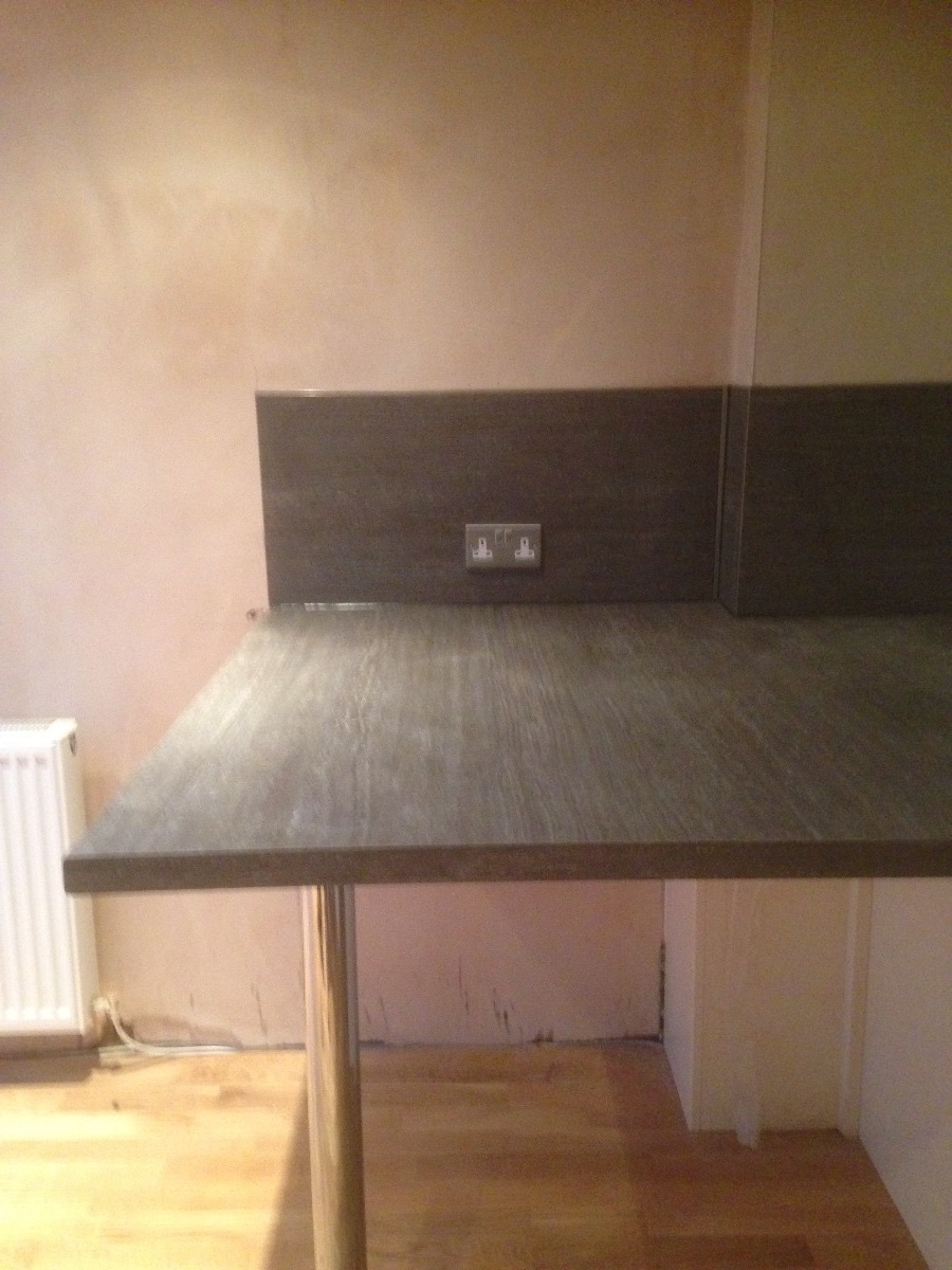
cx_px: 476
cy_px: 635
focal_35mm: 33
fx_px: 1210
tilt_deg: -15.1
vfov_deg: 55.4
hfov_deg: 42.9
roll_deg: -0.3
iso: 500
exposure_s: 1/15
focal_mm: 4.12
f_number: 2.4
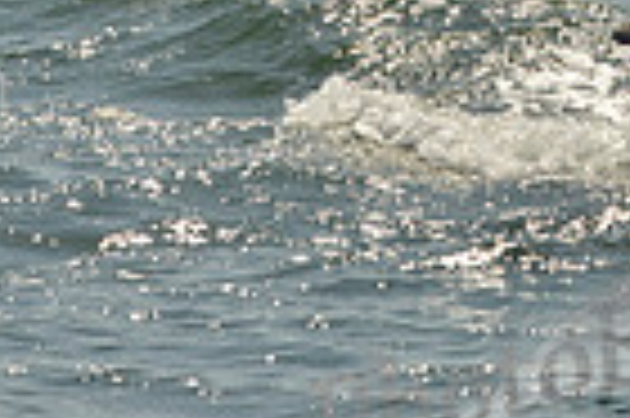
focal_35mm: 406
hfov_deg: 5.0
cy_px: -402
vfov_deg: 3.4
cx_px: 1179
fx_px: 7097
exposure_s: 1/1250
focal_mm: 98
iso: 200
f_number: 8
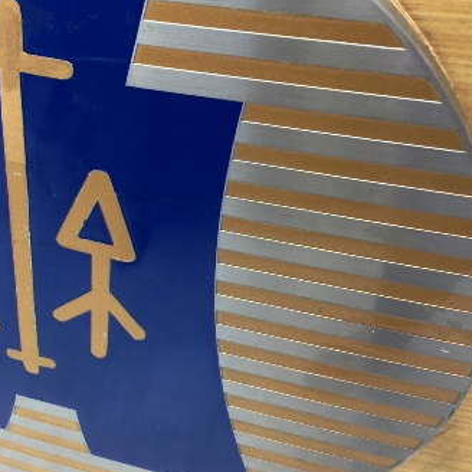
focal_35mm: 50
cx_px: 79
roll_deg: +0.9
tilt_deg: -33.7
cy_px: 160
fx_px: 771
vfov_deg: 33.7
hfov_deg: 32.8
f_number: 2.2
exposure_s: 1/30
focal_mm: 4.15
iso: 50
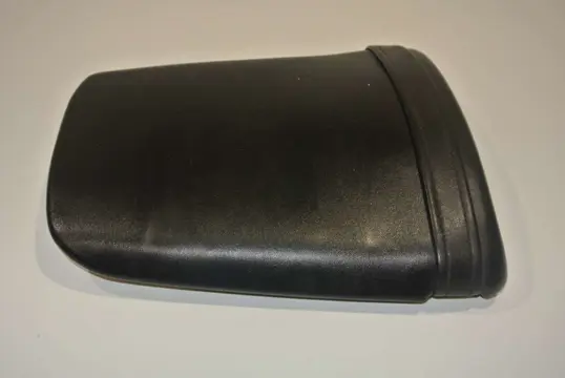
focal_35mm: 39
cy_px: 189
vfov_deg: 34.3
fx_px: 613
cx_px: 282
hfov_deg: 49.5
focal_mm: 14.5
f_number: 4
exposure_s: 1/60
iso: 200
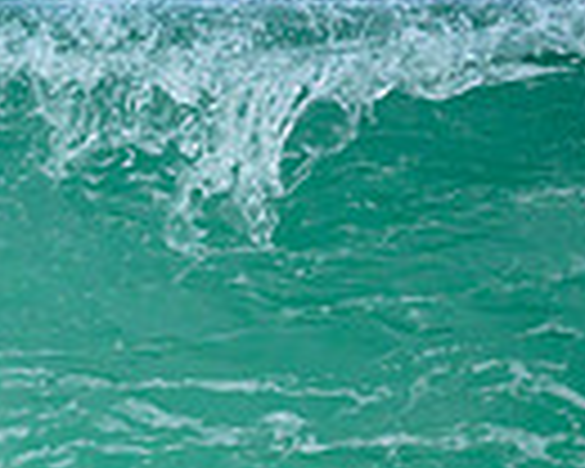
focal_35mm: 4260
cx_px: -564
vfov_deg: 0.4
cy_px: 700
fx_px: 73757
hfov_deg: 0.5
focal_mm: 800
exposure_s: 1/2000
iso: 450
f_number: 6.3
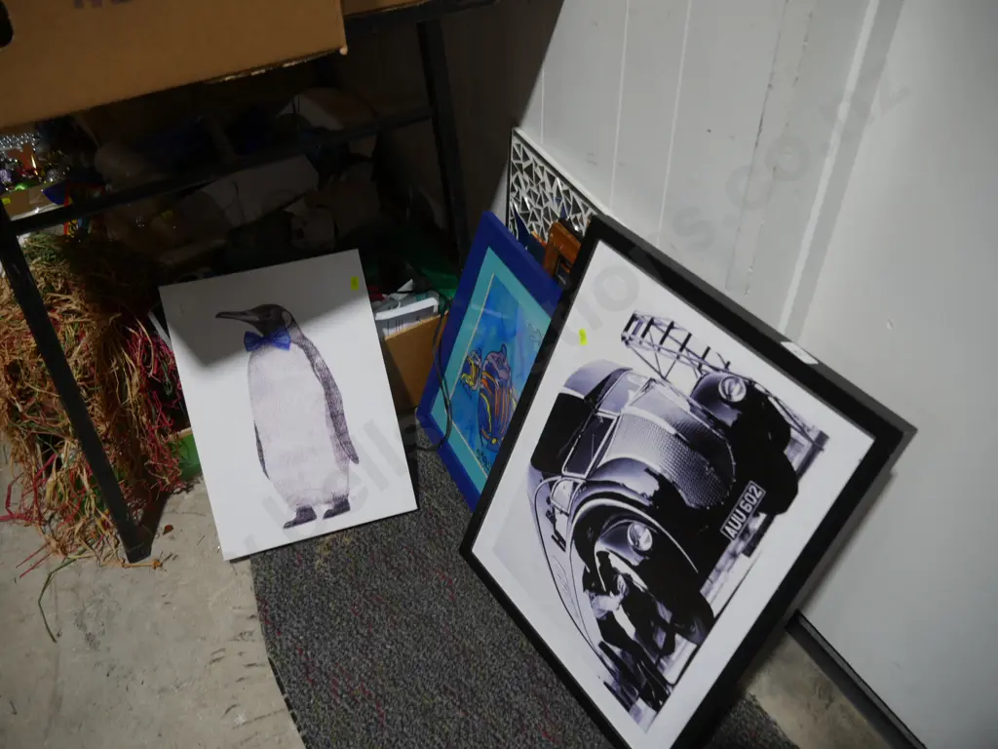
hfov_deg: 63.4
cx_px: 499
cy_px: 374
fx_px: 807
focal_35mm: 28
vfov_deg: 49.7
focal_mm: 14
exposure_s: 1/80
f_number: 3.5
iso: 200
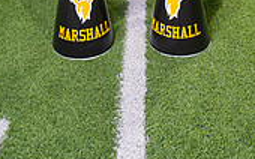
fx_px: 507
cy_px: -174
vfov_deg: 14.4
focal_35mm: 73
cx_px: 132
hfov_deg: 28.2
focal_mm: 27
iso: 640
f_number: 4.5
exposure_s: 1/250
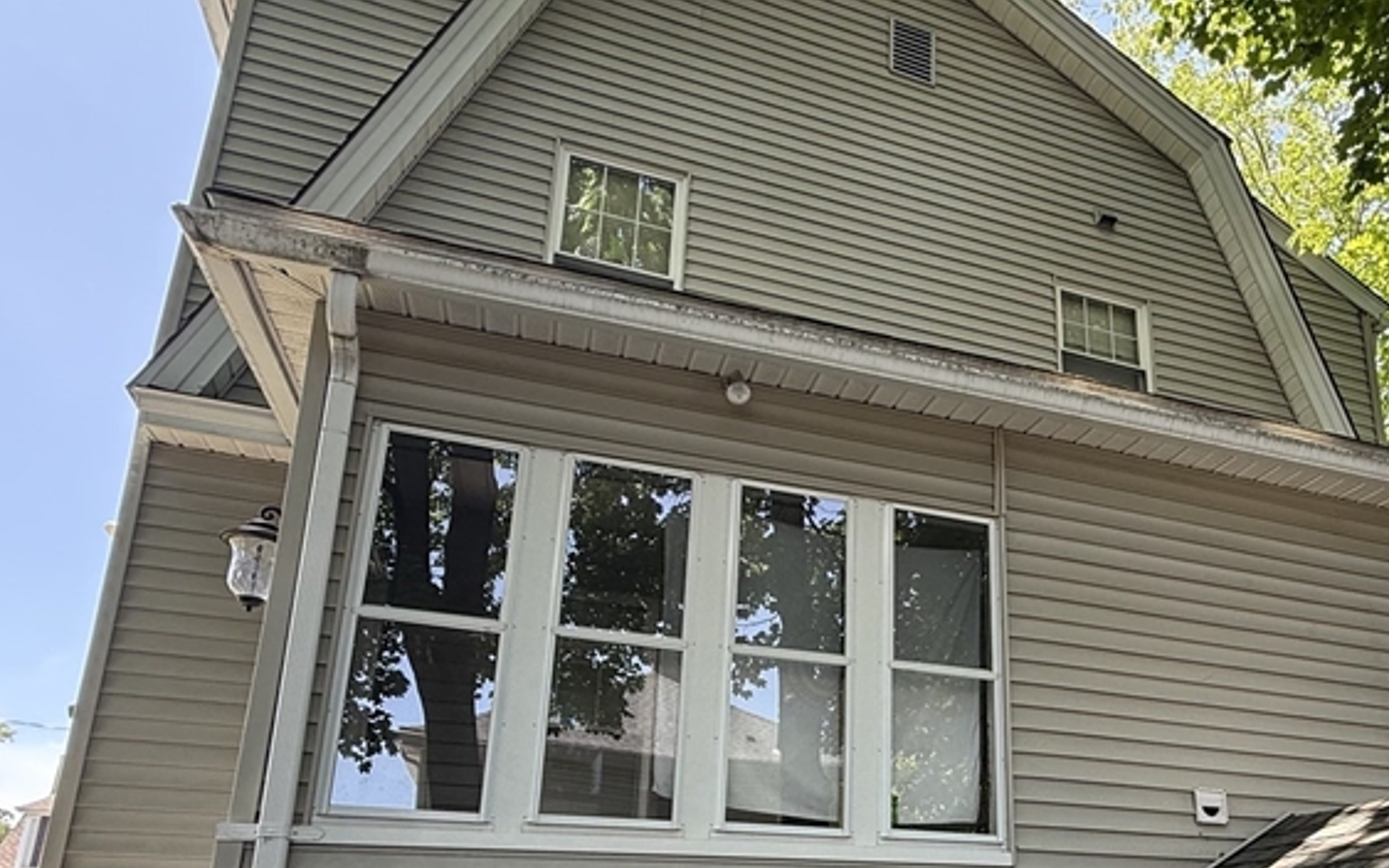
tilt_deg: +16.9
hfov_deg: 67.0
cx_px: 893
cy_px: 720
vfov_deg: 43.4
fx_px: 1022
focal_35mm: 27
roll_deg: -0.4
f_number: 2.2
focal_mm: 2.22
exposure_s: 1/120
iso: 64
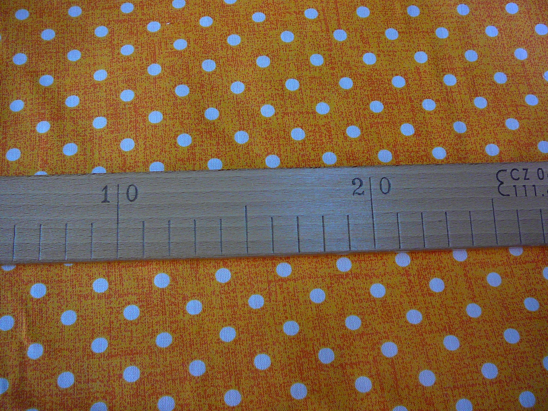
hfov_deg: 52.6
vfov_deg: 40.7
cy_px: 206
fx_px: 554
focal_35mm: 35
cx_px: 274
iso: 160
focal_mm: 5.2
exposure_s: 1/40
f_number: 2.8
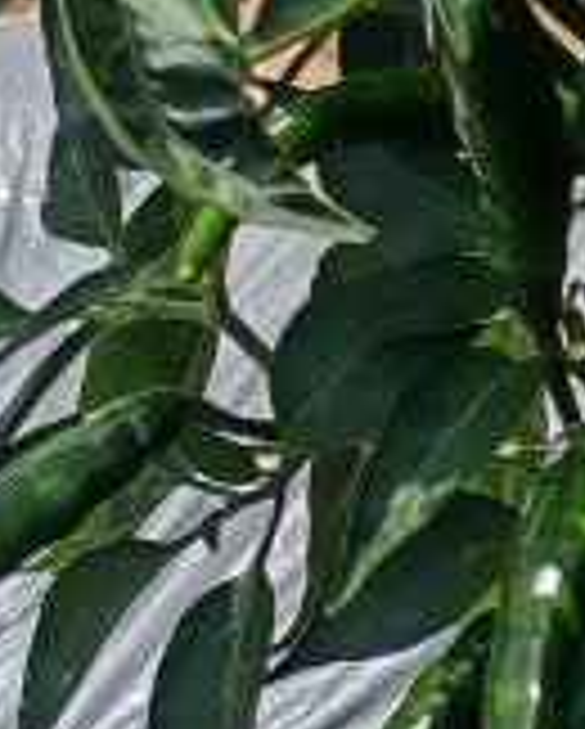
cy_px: -196
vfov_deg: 9.0
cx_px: 1426
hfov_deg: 6.9
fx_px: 4580
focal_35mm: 212
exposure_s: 1/1400
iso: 50
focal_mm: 5.52
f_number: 1.9
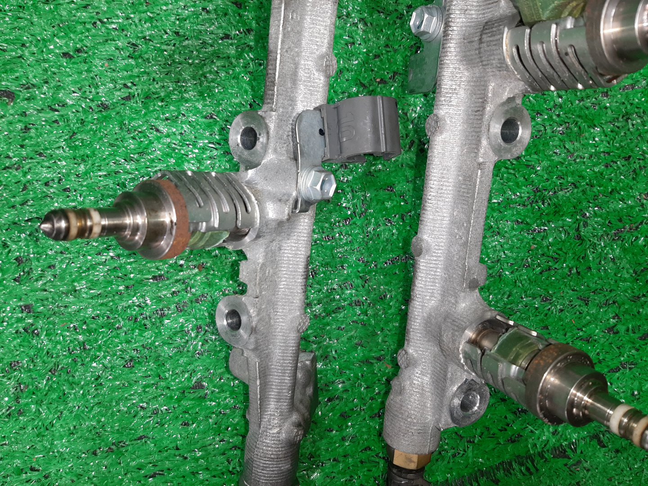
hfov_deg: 67.3
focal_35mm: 26
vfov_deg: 53.1
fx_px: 487
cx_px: 324
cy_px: 243
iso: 73
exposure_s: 1/50
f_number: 1.7
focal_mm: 3.93
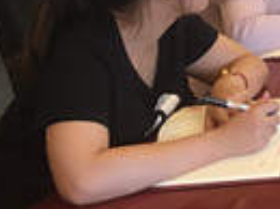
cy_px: -183
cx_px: 616
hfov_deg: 12.4
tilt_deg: -7.1
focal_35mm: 134
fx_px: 1082
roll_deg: -1.5
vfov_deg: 10.3
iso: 50
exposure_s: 1/17
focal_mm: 4.15
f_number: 2.2
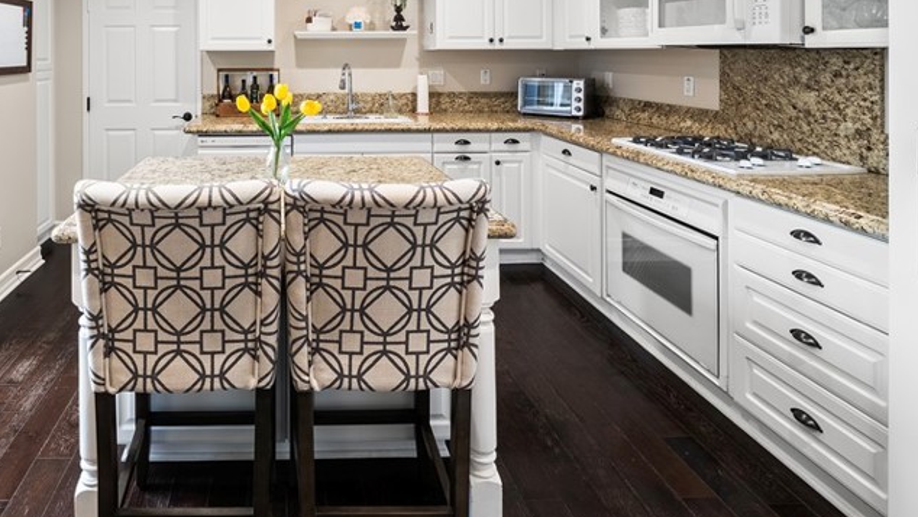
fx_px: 536
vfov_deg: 45.7
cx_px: 295
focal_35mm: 22
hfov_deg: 78.2
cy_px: 35
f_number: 8
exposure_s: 1/3
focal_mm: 13
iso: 320
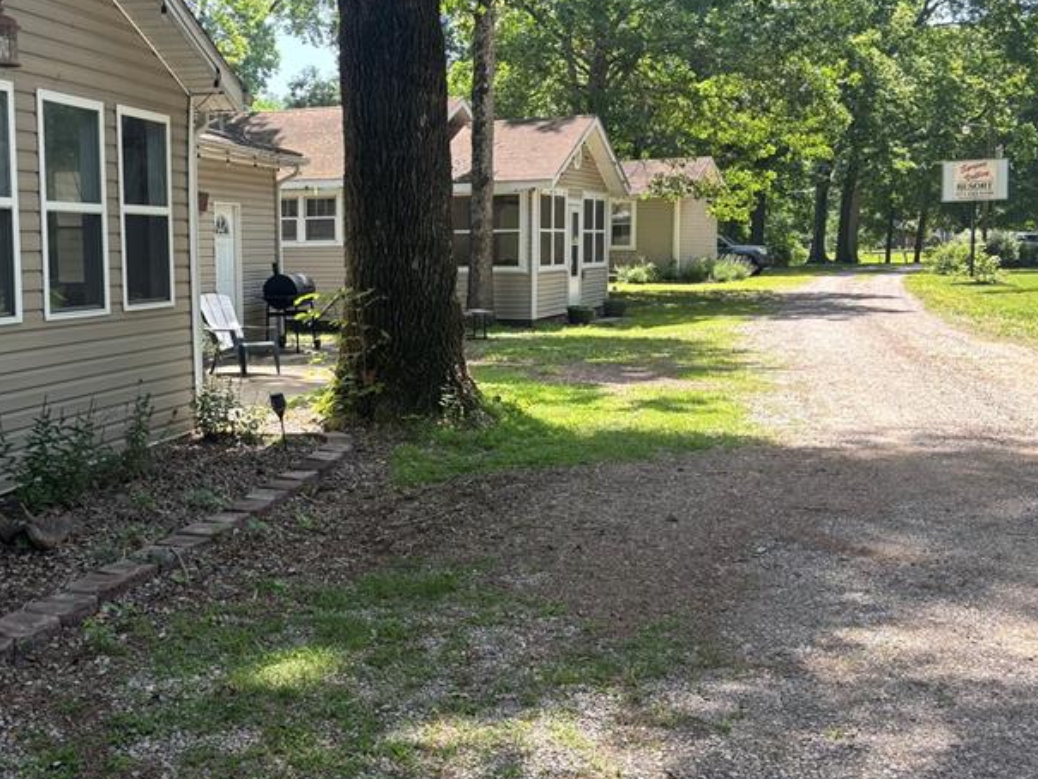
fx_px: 1320
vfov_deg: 32.9
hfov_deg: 42.2
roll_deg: +1.3
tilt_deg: -6.9
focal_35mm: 44
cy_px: 391
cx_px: 321
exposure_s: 1/324
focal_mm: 5.96
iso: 50
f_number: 1.6
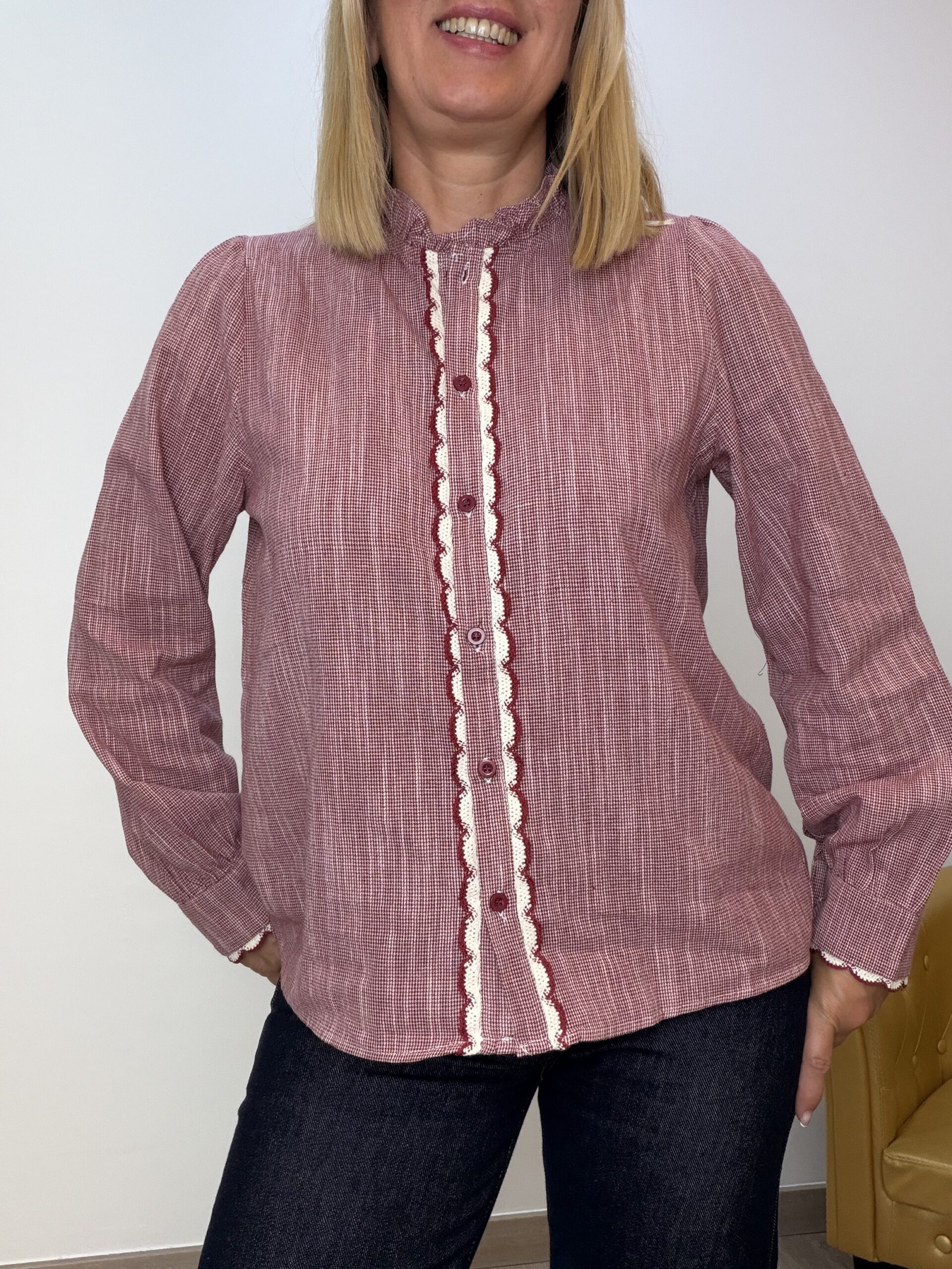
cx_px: 476
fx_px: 1100
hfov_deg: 46.8
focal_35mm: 30
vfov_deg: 60.0
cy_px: 634
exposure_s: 1/100
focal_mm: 2.71
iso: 80
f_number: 1.9
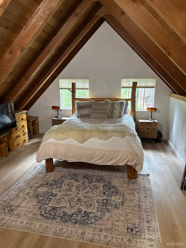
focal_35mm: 24
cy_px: 124
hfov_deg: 56.8
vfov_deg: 71.6
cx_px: 93
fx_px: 172
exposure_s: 1/60
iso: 800
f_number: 1.78
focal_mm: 6.76
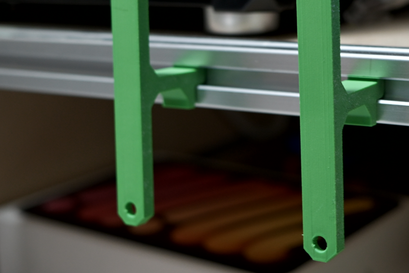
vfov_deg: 18.2
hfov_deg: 26.9
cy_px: 109
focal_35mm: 75
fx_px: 852
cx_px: 266
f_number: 3.5
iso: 500
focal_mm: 24
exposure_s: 1/10
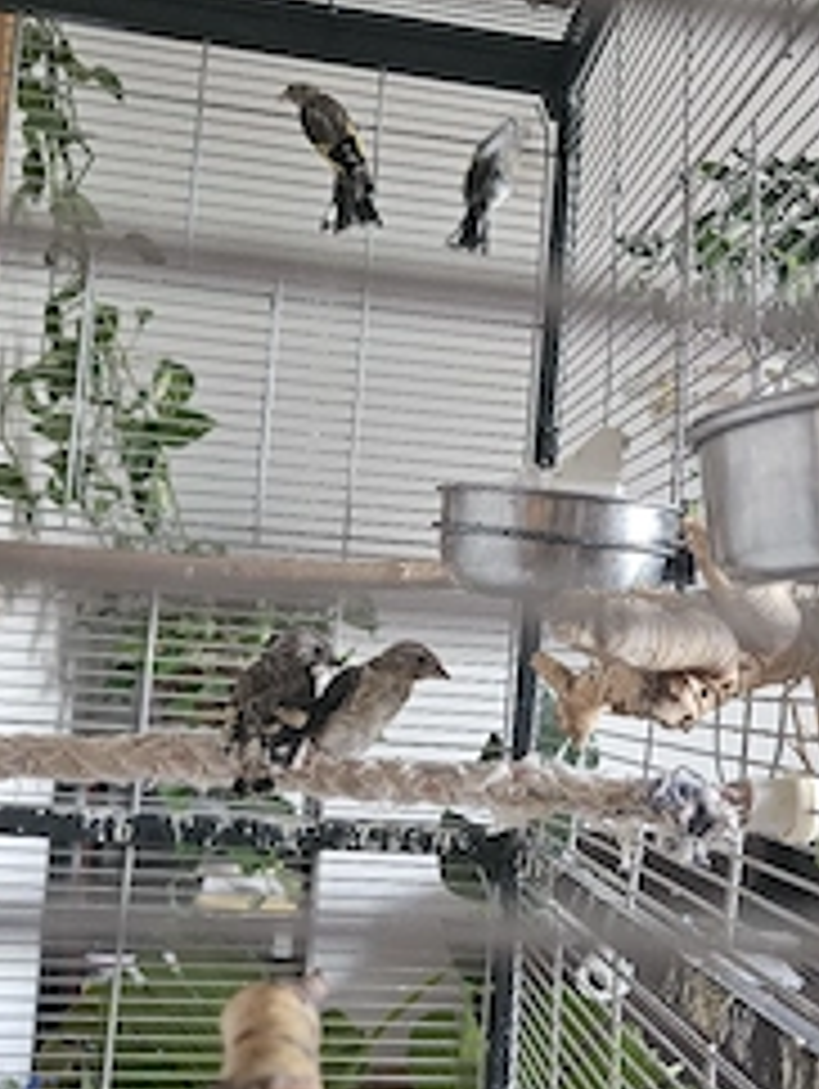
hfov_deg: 37.5
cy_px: 590
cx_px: 518
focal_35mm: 38
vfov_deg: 48.9
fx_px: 1197
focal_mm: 5.4
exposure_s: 1/50.3
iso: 640
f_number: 1.8
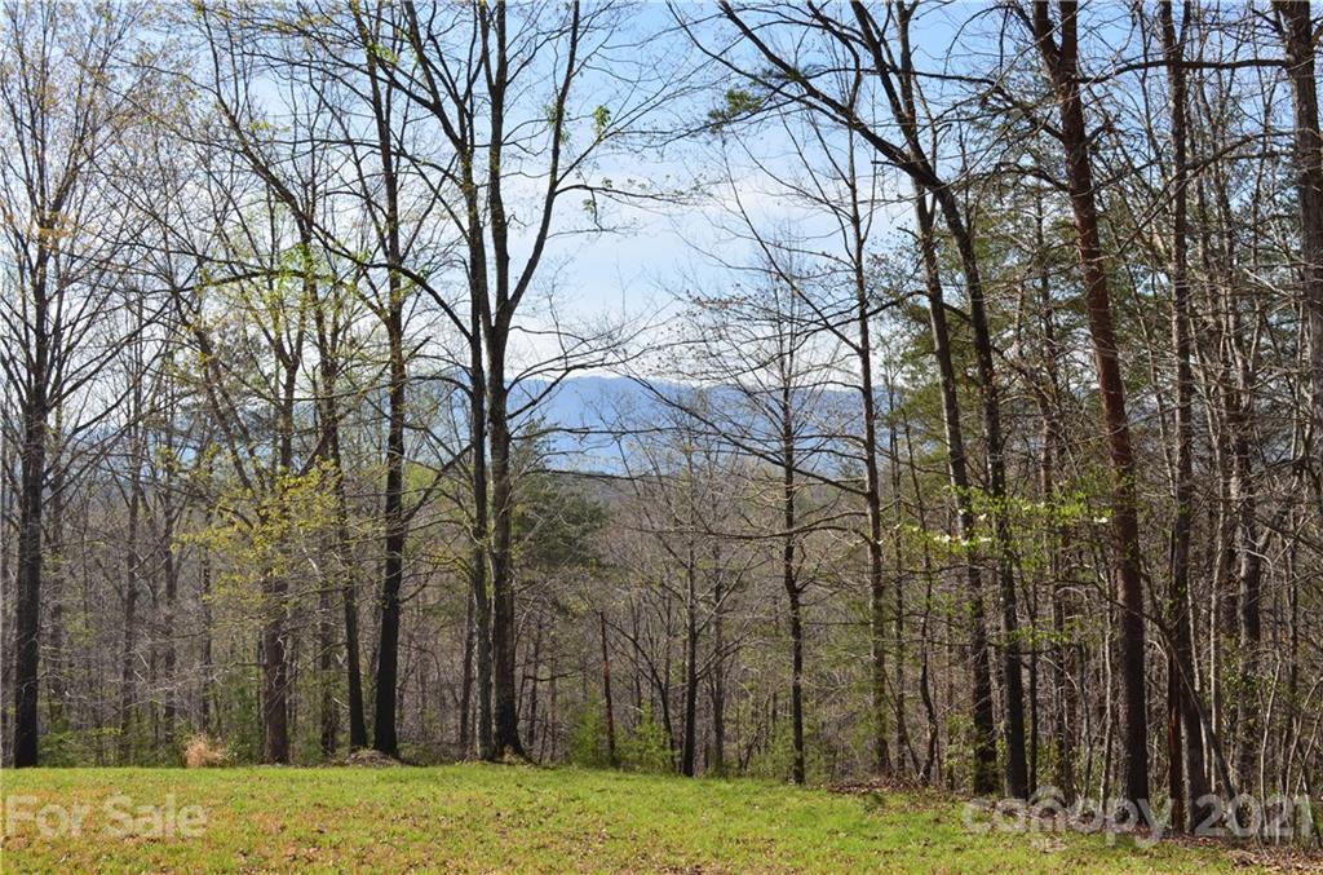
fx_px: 1539
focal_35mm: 42
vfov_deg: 31.7
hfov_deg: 46.5
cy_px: 438
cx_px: 662
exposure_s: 1/250
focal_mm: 28
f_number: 10
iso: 220
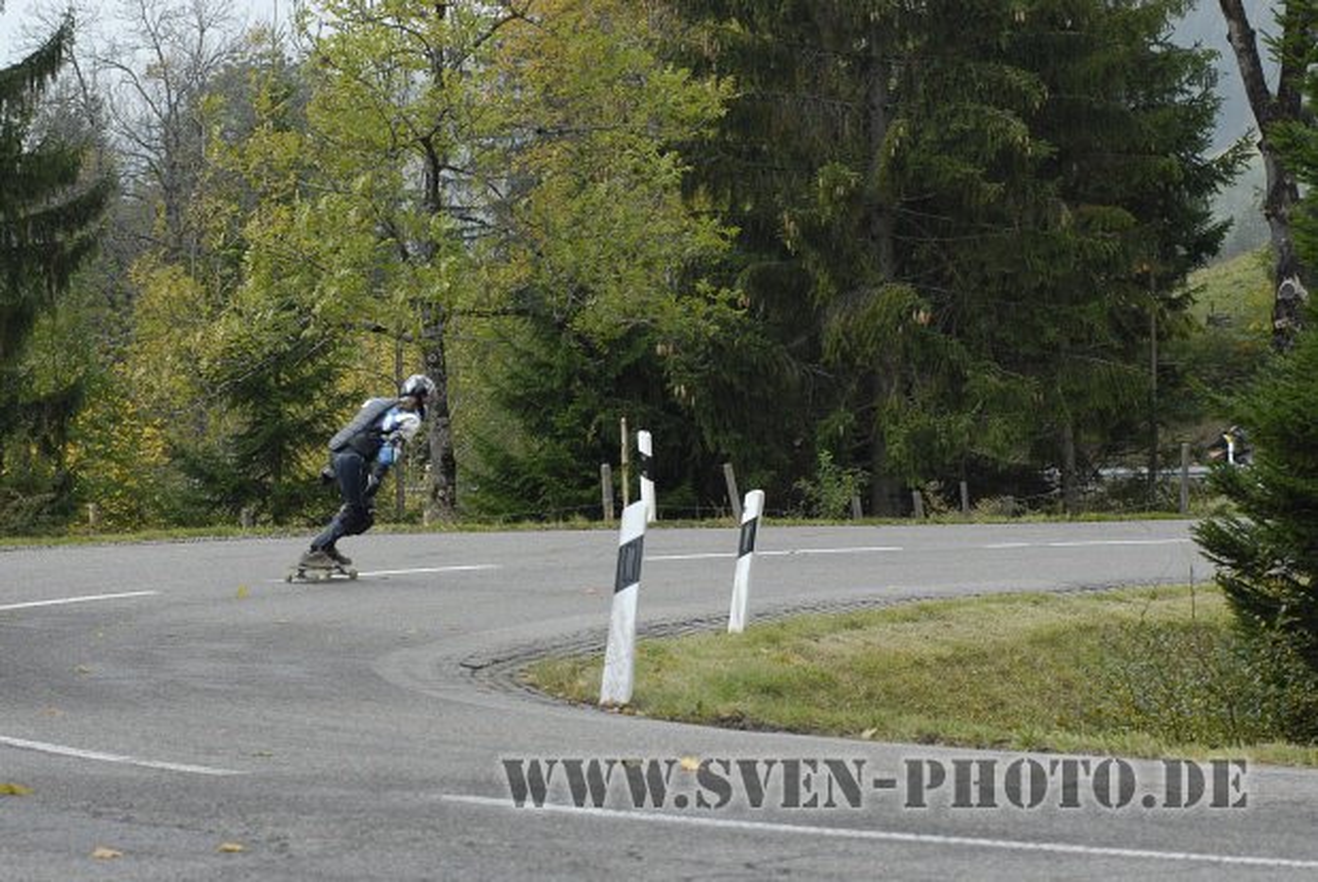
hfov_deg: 17.0
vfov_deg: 11.4
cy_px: 441
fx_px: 4397
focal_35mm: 120
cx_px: 659
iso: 200
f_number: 8
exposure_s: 1/160
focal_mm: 80
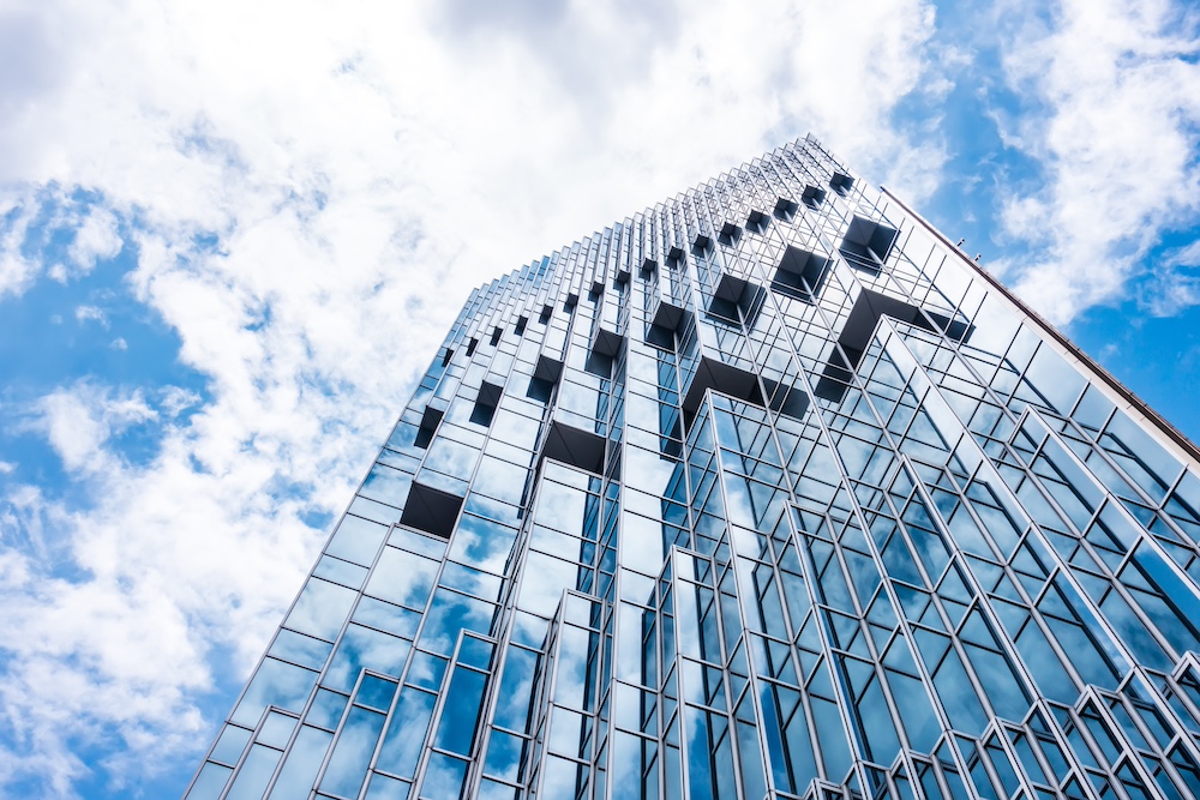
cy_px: 400
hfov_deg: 60.3
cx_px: 600
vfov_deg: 42.3
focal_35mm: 31
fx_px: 1033
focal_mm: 11.33
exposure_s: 1/640
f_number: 8
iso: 125
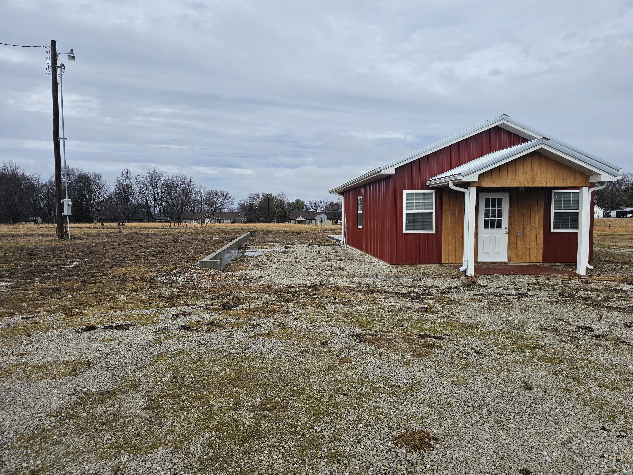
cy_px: 238
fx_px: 421
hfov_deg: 73.9
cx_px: 316
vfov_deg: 58.9
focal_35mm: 23
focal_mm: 6.3
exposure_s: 1/645
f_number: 1.7
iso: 10
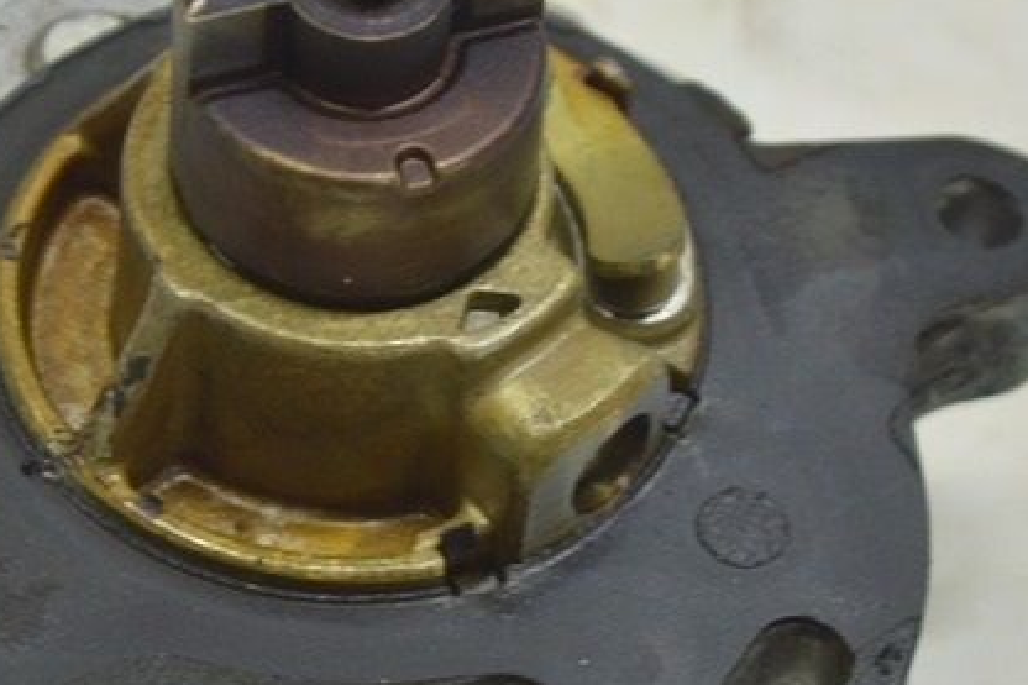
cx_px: 84
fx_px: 5480
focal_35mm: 192
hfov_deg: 10.7
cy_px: 310
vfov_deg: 7.1
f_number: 5.6
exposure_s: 1/20
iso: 400
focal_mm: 52
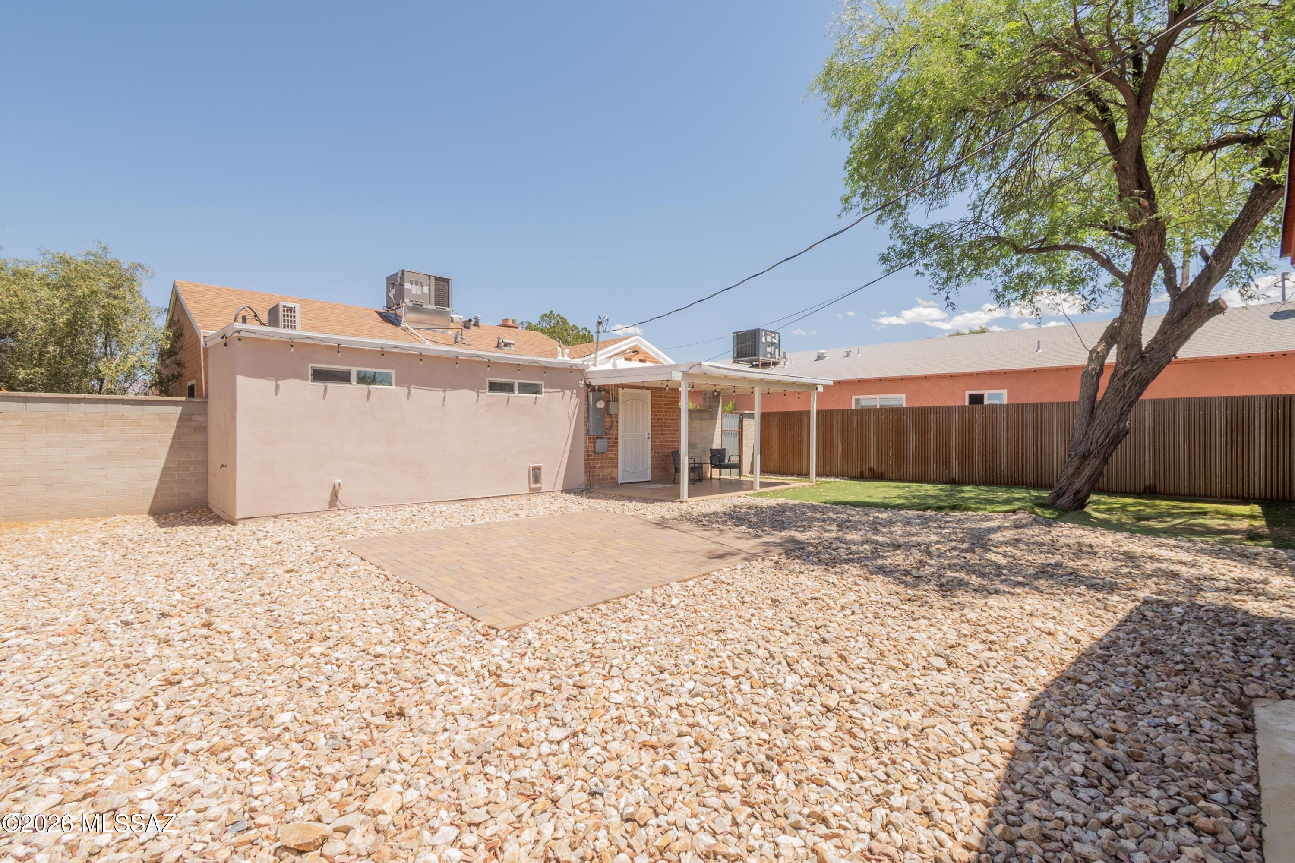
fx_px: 540
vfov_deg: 77.3
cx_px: 648
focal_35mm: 15
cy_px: 432
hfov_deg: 100.4
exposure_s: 1/100
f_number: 14
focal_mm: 10
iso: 200
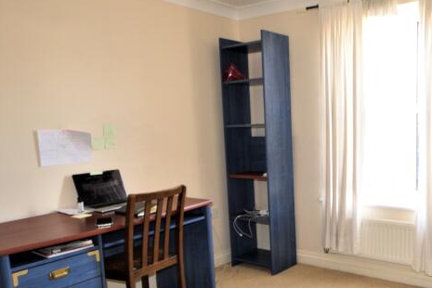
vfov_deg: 39.6
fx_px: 396
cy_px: 185
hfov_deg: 54.8
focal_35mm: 33
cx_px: 318
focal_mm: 10
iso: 800
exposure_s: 1/80
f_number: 4.5
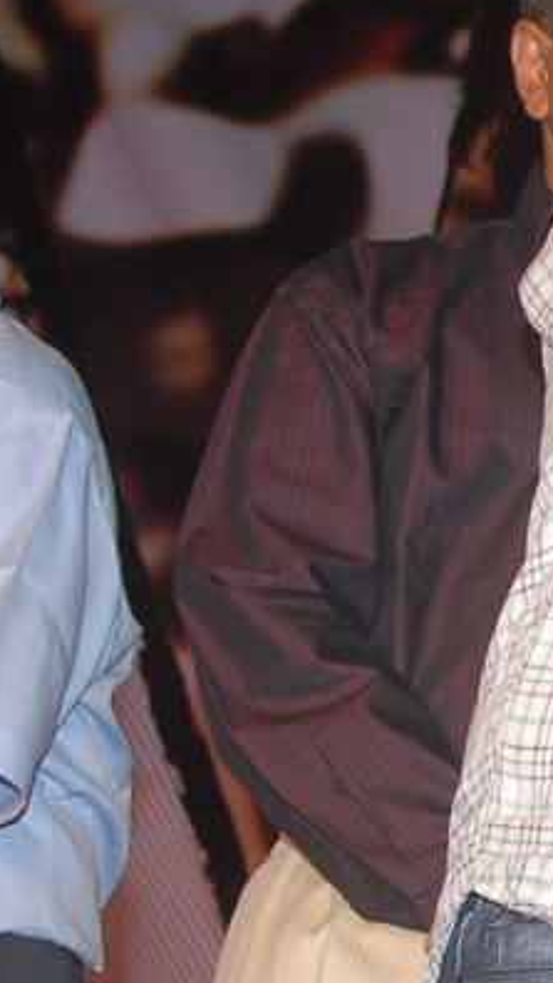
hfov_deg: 6.6
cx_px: 1223
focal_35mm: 178
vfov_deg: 12.1
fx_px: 4636
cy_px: 628
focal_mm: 28
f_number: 5.6
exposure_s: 1/125
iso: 320
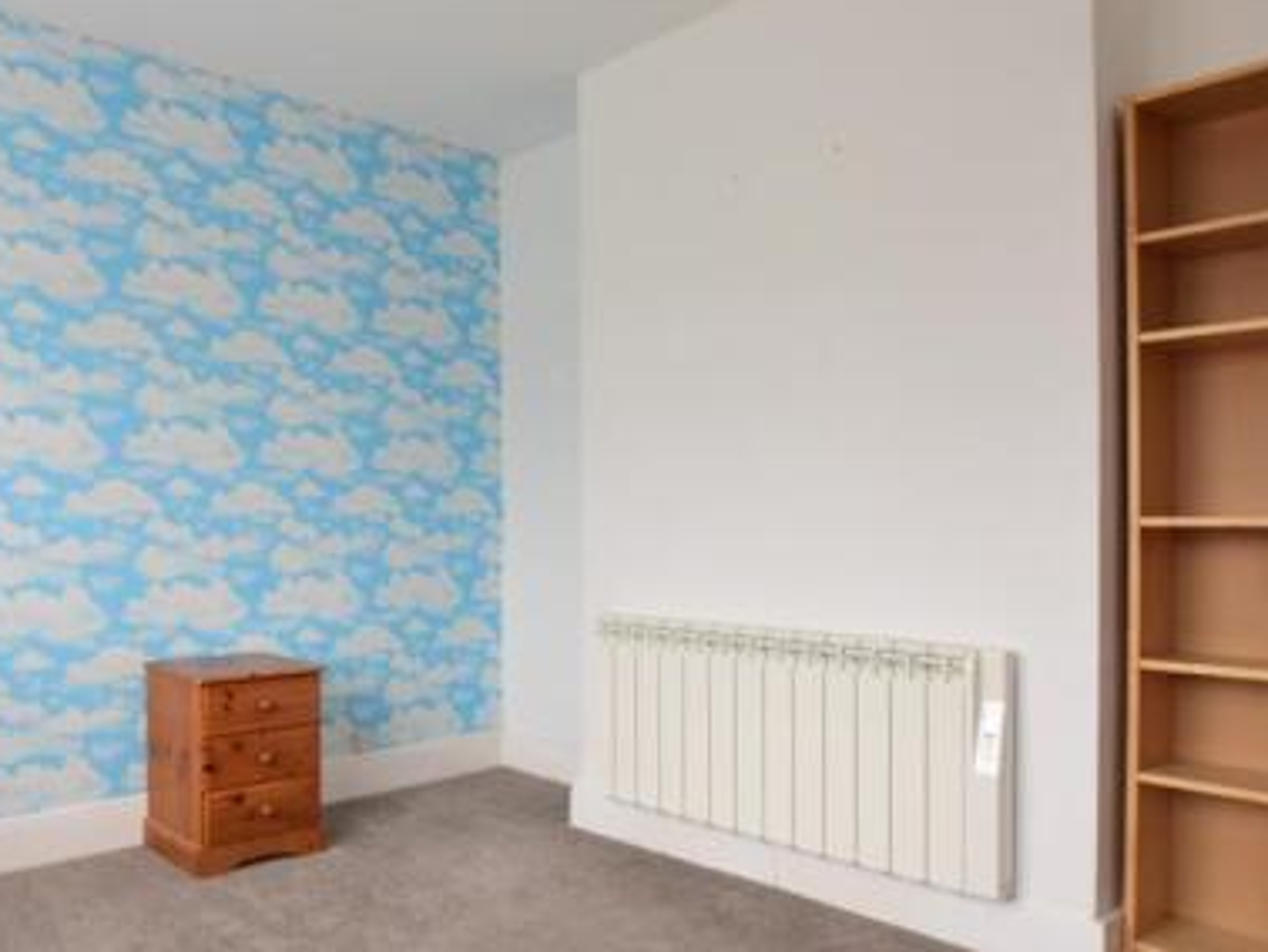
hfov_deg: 63.4
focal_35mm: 25
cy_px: 504
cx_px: 255
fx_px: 916
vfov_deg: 54.9
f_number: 5.6
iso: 320
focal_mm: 10
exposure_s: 1/13
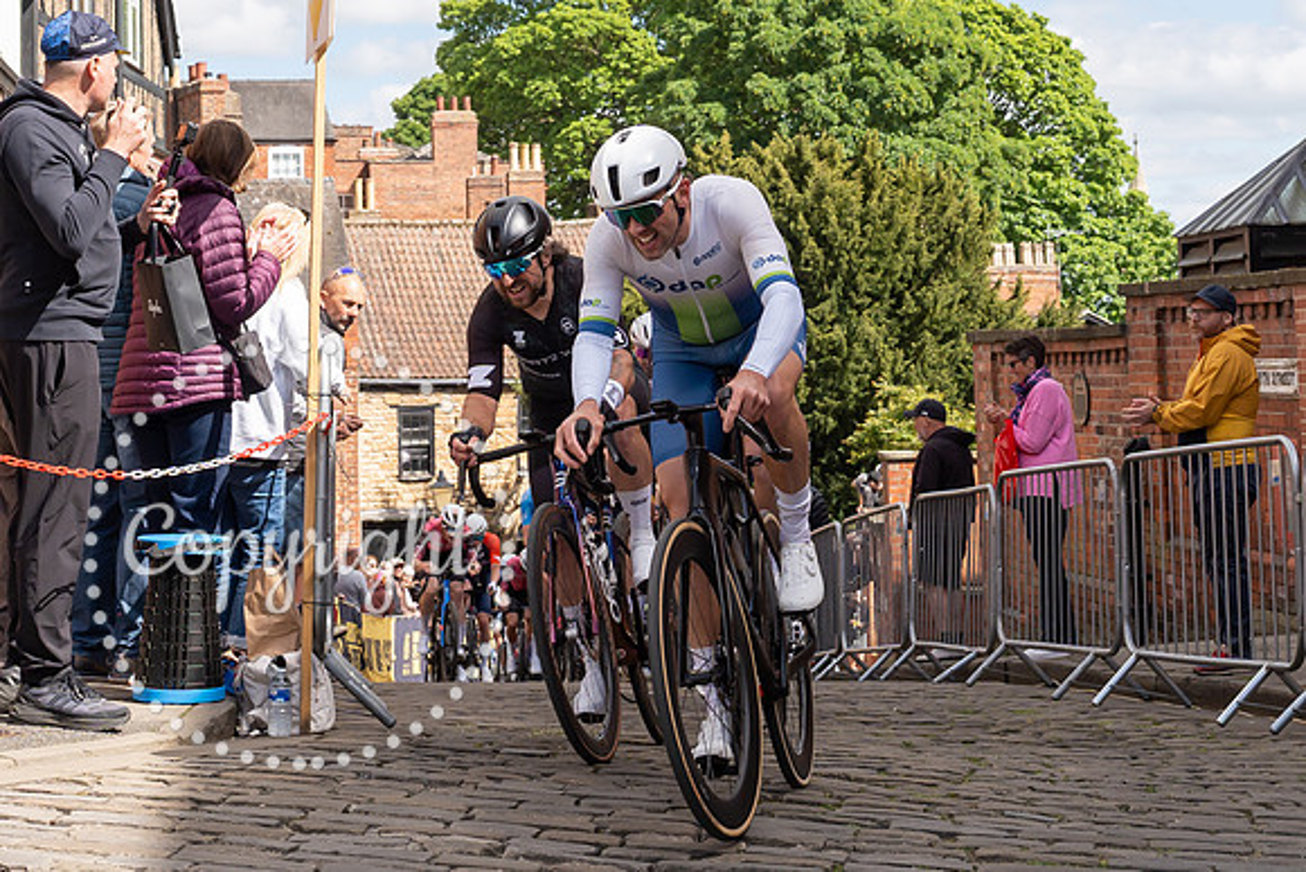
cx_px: 638
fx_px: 2927
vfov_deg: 16.7
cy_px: 78
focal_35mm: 81
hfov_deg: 25.2
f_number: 5
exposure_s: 1/1000
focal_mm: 32
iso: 160
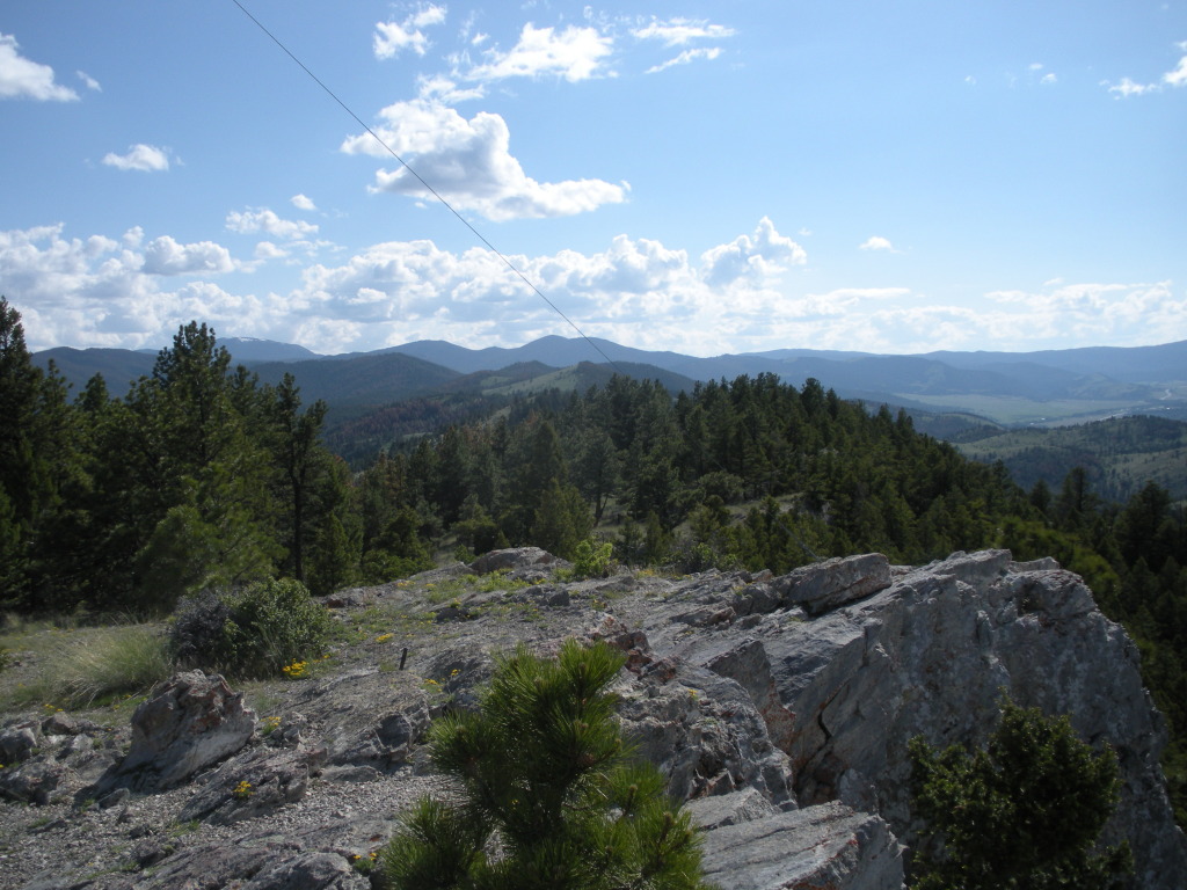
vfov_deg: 39.7
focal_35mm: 36
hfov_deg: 51.4
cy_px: 445
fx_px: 1234
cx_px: 594
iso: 64
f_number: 3.5
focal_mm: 6.3
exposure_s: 1/1100
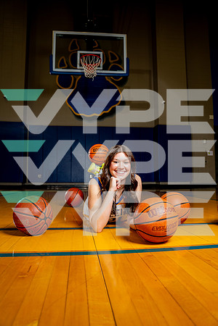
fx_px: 245
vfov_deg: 67.4
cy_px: 163
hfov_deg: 47.9
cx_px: 109
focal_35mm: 27
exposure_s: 1/250
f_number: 4
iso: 160
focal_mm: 27
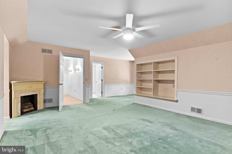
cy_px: 77
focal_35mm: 18
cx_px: 116
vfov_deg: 67.4
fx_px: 116
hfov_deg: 90.0
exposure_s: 1/2
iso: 500
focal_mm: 18
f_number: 8
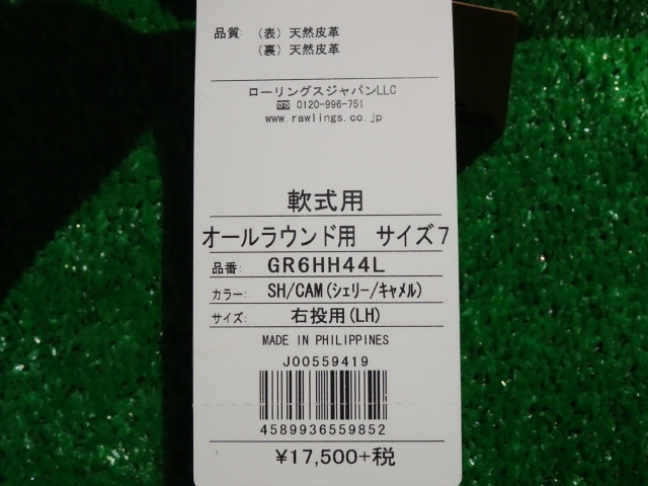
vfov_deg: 23.7
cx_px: 324
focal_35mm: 62
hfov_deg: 31.2
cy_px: 243
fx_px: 1161
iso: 800
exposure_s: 1/60
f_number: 4.5
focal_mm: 10.59
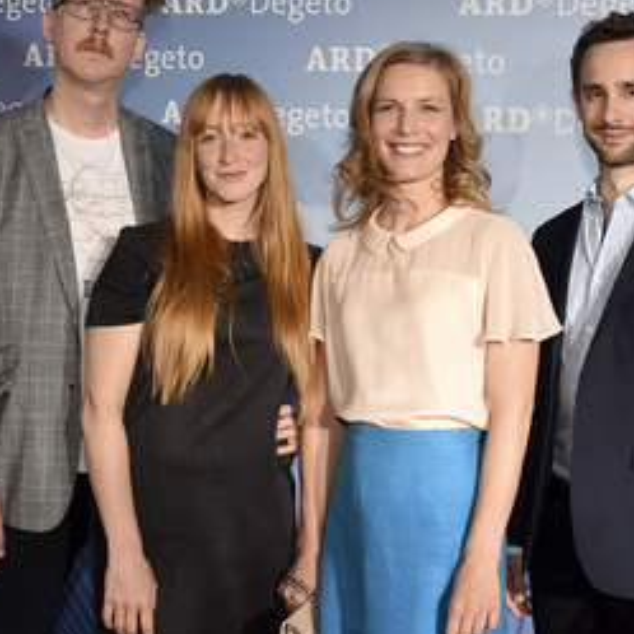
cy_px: 298
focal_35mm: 60
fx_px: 1243
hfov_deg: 28.5
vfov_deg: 28.6
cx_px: 414
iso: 160
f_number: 6.3
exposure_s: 1/100
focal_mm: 26
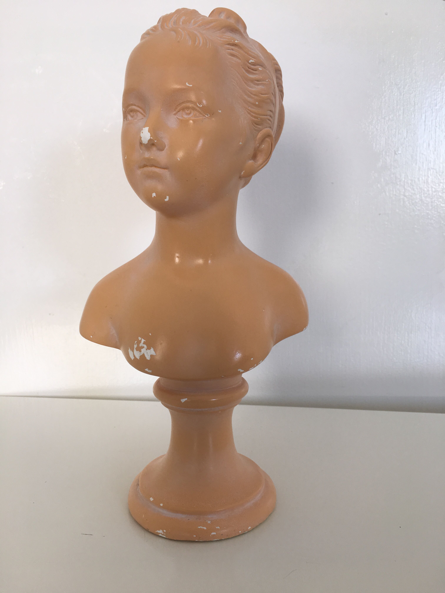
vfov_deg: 61.7
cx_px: 222
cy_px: 296
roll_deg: +0.1
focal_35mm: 29
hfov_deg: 48.2
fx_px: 497
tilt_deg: -8.5
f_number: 2.2
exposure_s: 1/50
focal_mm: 4.15
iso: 32
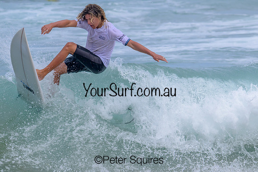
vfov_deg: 2.5
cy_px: 87
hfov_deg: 3.8
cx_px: 174
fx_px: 3873
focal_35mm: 540
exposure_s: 1/2000
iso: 800
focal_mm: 400
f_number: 11
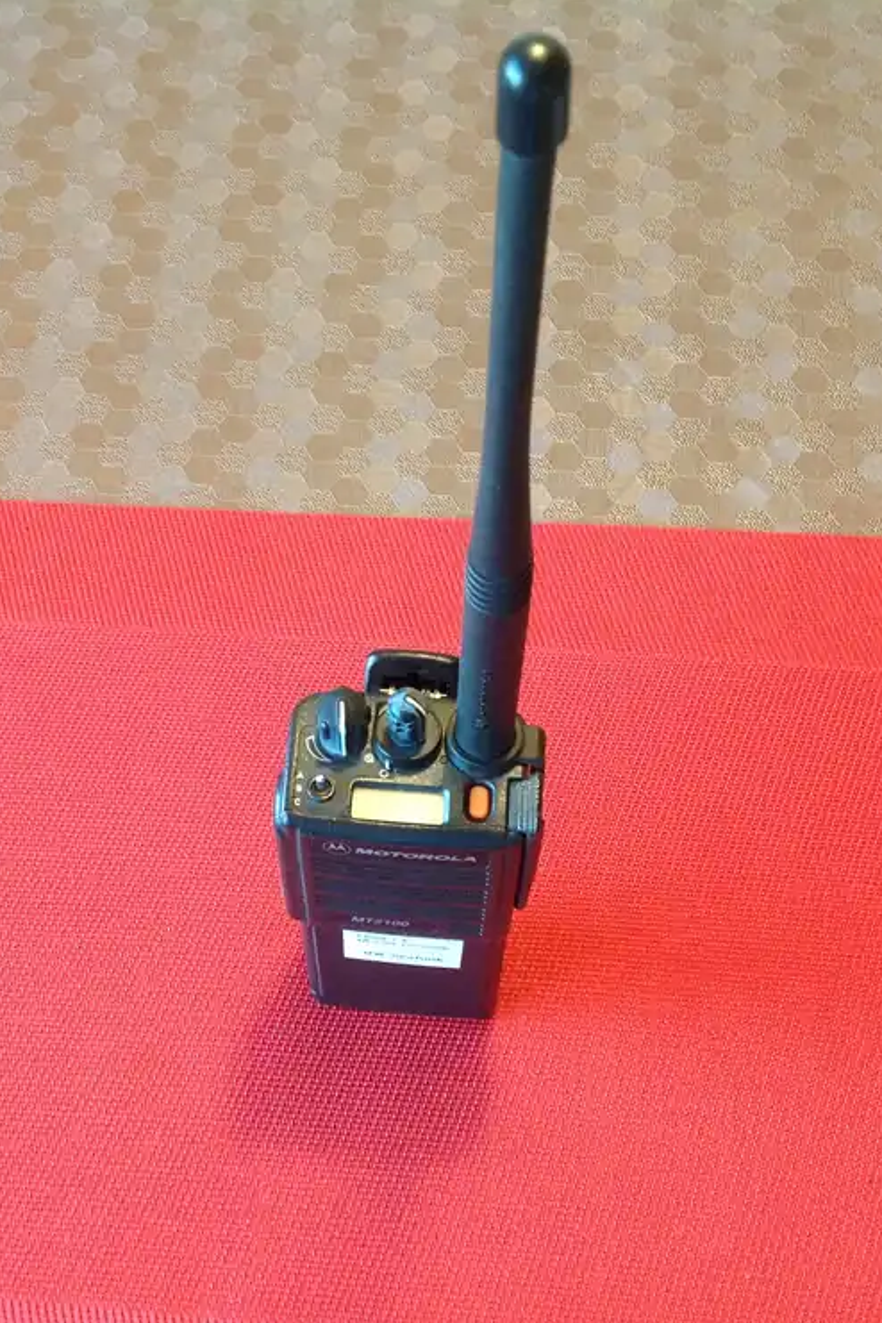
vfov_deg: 40.3
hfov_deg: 27.4
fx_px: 1801
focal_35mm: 49
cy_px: 662
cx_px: 336
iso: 160
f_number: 2.4
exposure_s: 1/15
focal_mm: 4.28
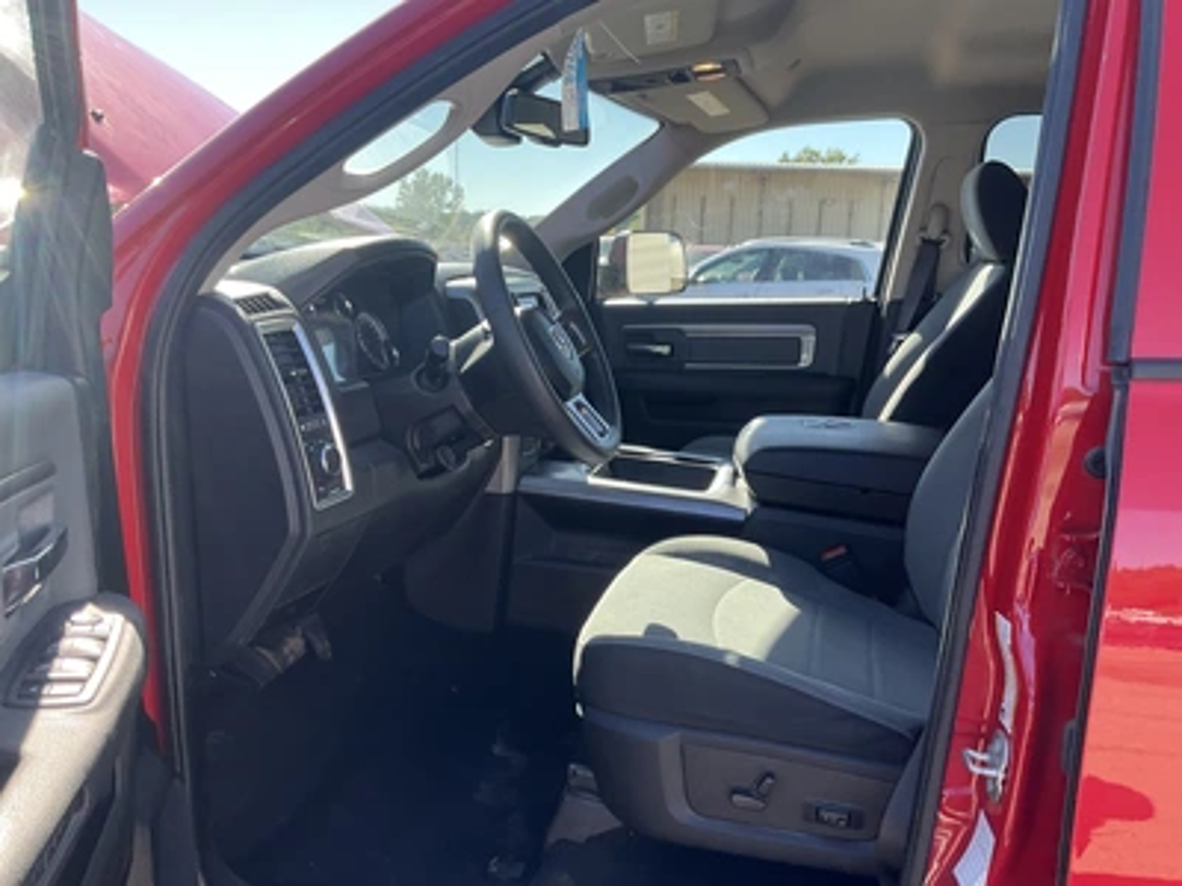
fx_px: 990
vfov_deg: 48.2
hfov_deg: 61.7
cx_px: 591
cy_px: 443
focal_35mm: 29
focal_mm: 3
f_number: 1.8
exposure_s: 1/255
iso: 25
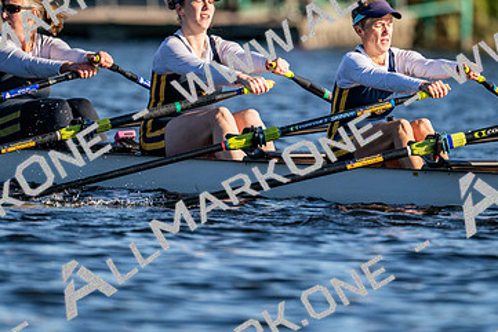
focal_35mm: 642
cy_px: 107
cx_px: 341
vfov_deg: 2.1
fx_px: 8884
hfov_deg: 3.2
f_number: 4.5
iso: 280
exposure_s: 1/2500
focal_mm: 400
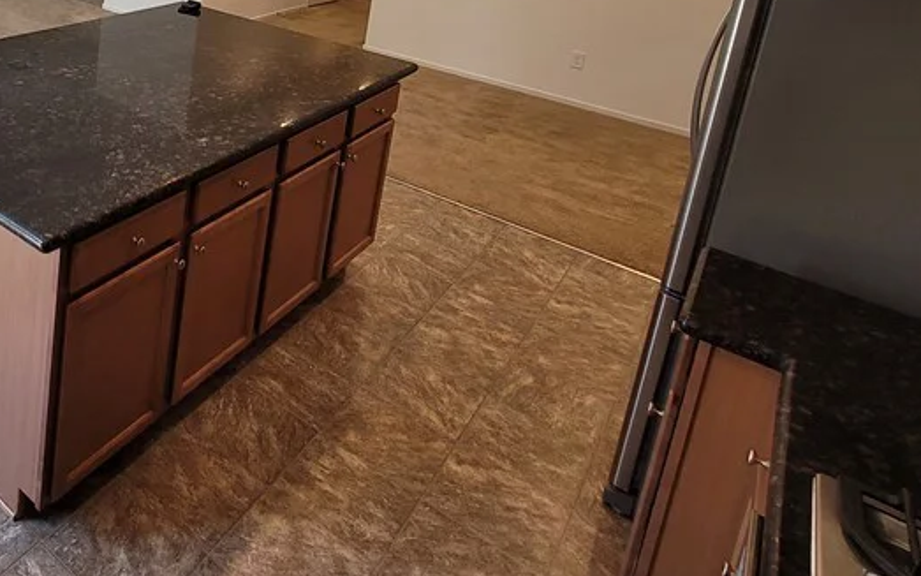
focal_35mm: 27
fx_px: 678
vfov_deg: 39.4
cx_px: 46
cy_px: -26
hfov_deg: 56.1
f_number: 2.2
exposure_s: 1/60
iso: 100
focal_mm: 2.2
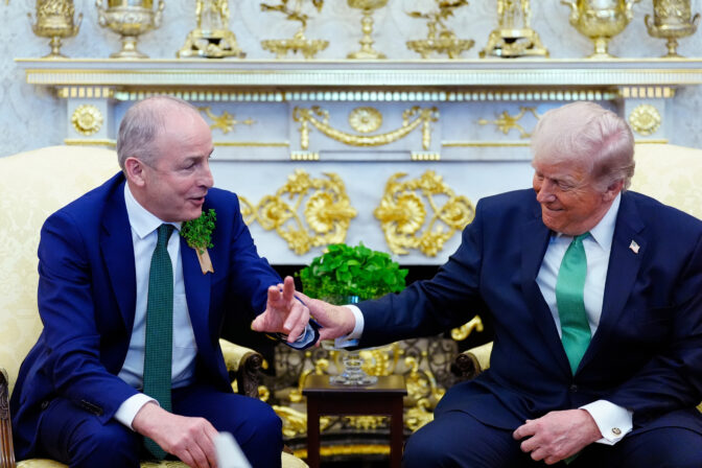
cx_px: 351
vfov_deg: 19.5
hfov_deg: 28.8
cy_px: 234
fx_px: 1365
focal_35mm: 70
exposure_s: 1/400
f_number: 2.8
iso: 5000
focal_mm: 70
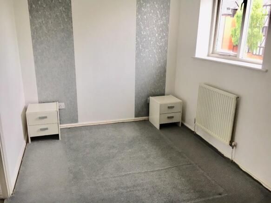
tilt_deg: -18.3
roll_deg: -1.8
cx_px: 136
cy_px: 102
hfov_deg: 61.7
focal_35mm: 29
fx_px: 227
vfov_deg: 48.2
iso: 32
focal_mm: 4.15
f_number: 2.2
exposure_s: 1/33
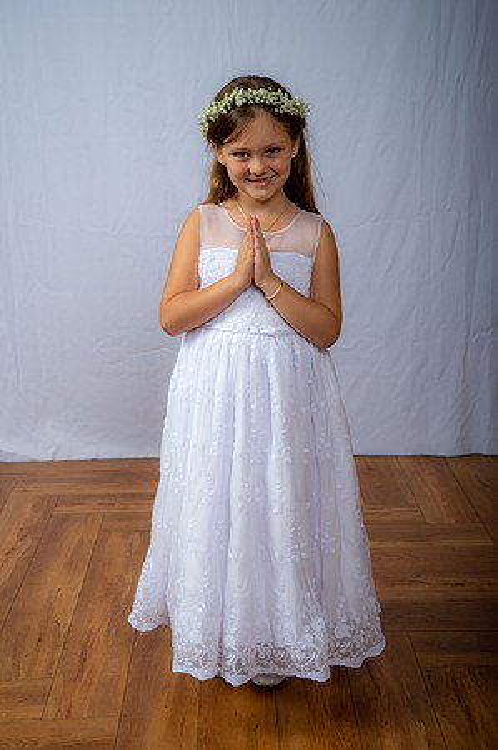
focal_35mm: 55
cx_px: 249
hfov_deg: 24.6
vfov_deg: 36.3
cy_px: 375
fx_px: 1144
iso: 250
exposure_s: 1/200
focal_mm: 55
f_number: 6.3
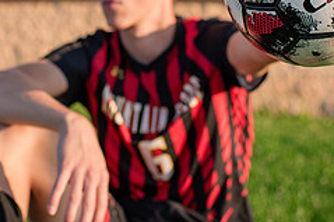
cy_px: 9
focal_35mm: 85
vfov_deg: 15.8
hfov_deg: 23.9
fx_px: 788
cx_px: 123
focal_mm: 35
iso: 320
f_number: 2.8
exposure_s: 1/2500
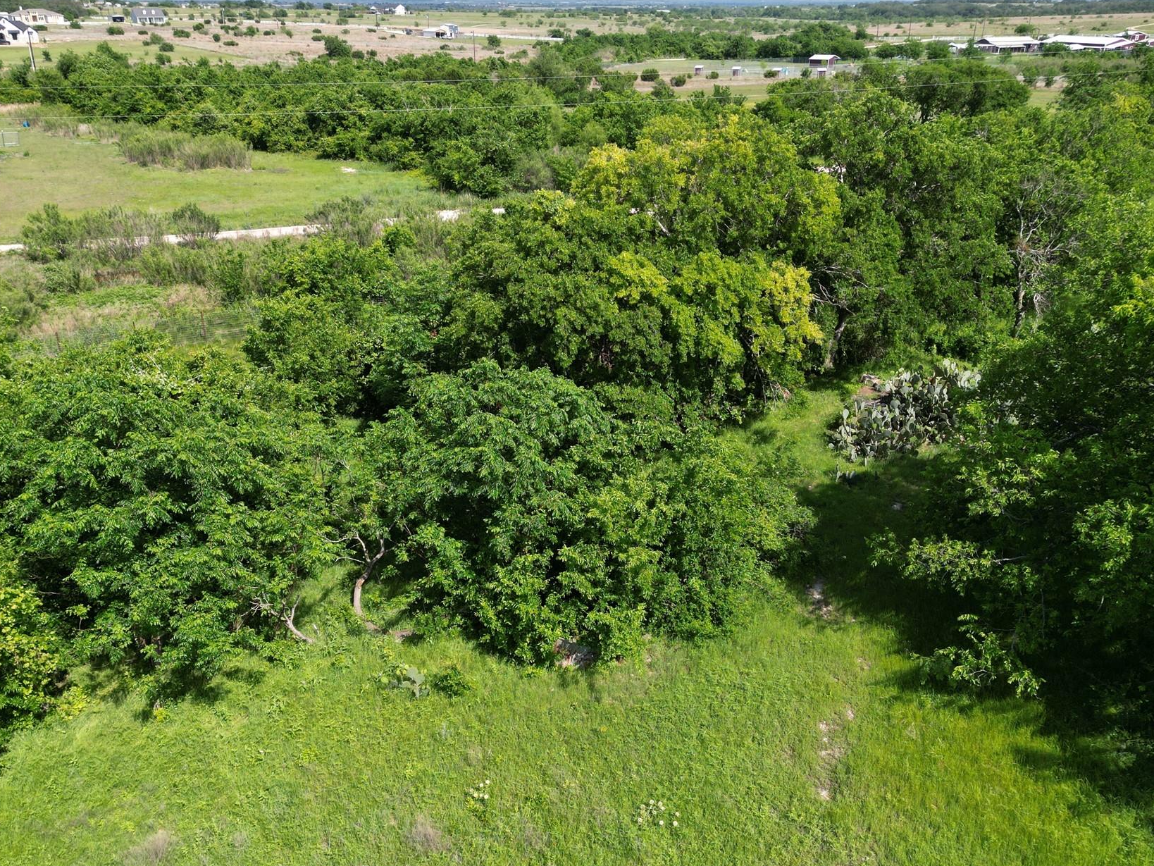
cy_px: 471
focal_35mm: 30
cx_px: 576
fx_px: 1000
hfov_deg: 60.0
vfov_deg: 46.8
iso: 100
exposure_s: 1/2000
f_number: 1.7
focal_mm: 6.72
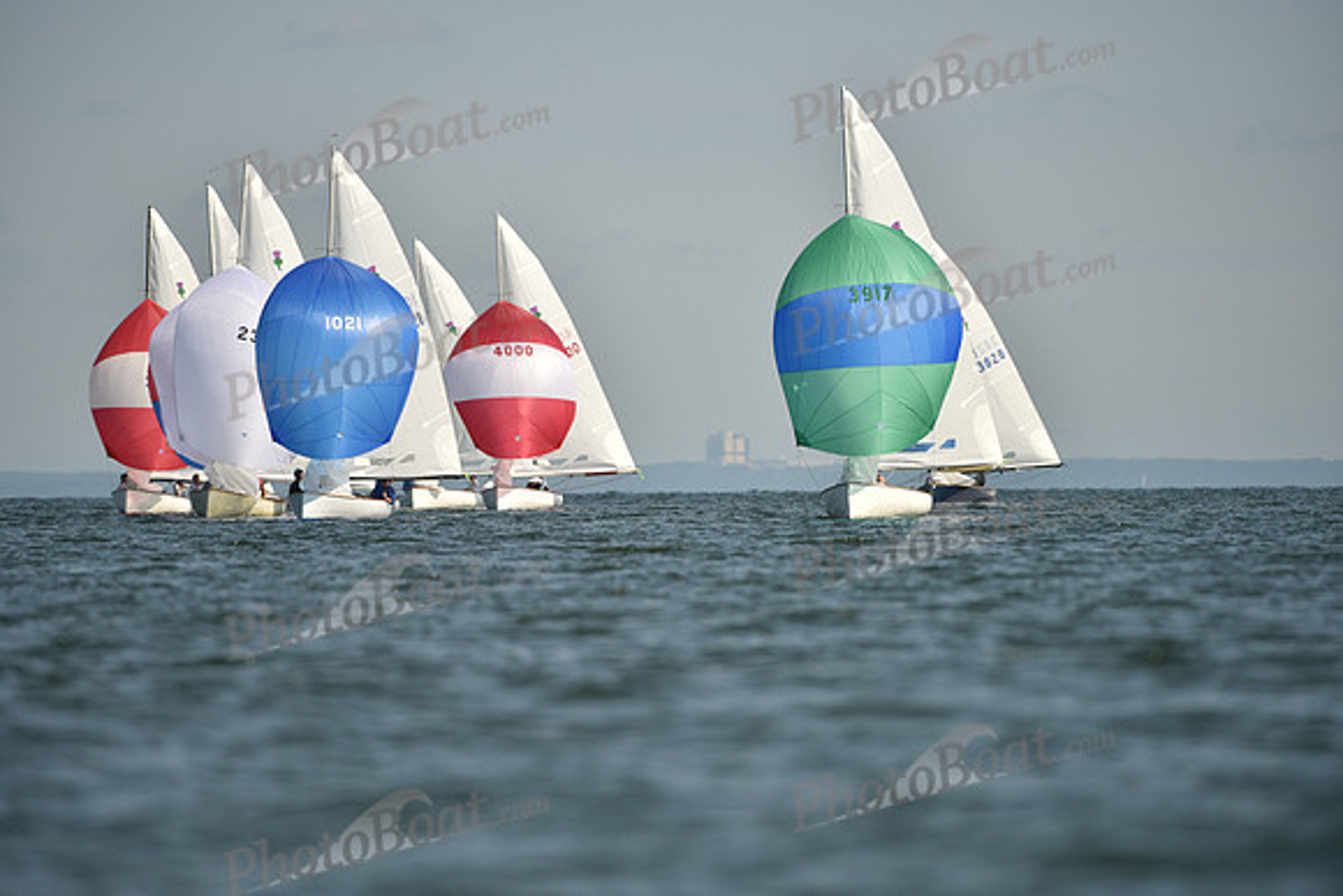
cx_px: 672
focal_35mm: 400
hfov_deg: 5.2
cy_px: 448
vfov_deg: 3.4
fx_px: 14925
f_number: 5
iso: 250
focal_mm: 400
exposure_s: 1/2500
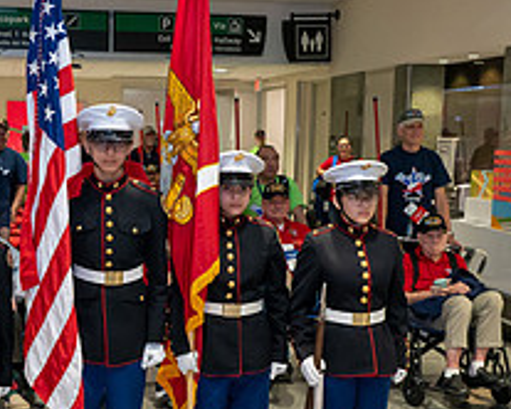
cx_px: 141
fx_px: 954
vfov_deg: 24.2
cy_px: 251
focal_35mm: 63
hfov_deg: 29.6
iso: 5000
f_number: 5
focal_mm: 24
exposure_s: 1/160
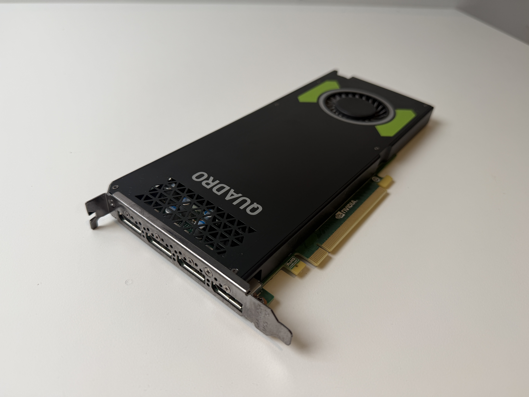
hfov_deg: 71.6
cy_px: 198
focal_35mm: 24
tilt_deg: -40.4
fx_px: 367
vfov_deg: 56.8
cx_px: 264
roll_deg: -6.5
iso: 64
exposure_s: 1/257
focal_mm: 6.76
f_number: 1.78
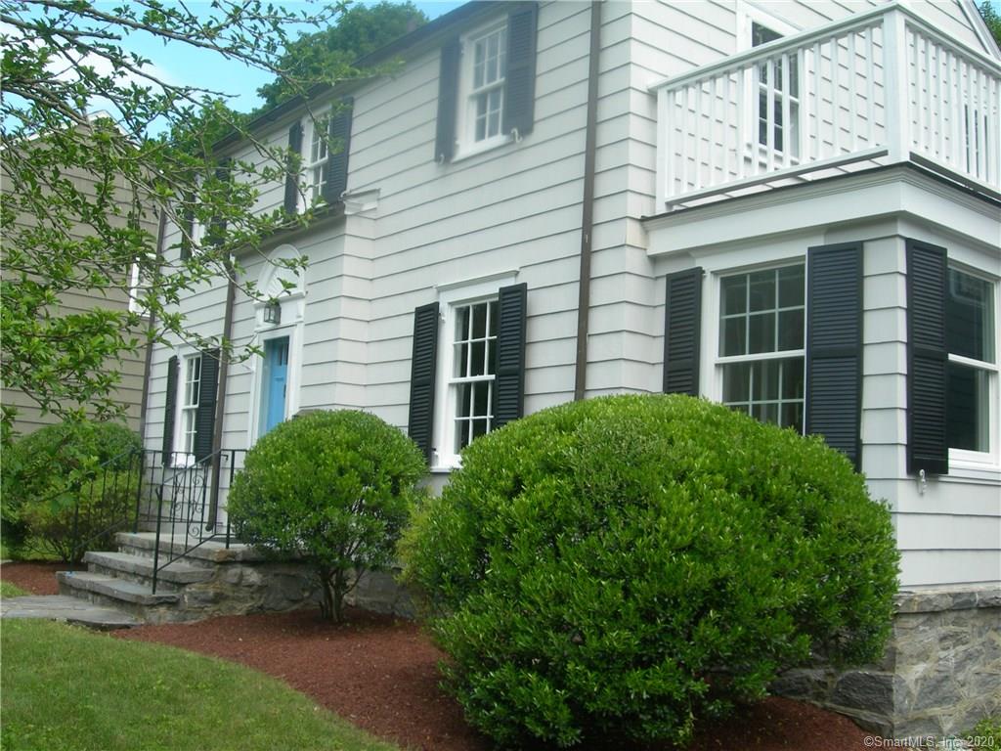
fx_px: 1099
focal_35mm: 38
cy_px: 376
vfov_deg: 37.7
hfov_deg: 49.0
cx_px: 500
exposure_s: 1/183
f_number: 4.8
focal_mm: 7.8
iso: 50
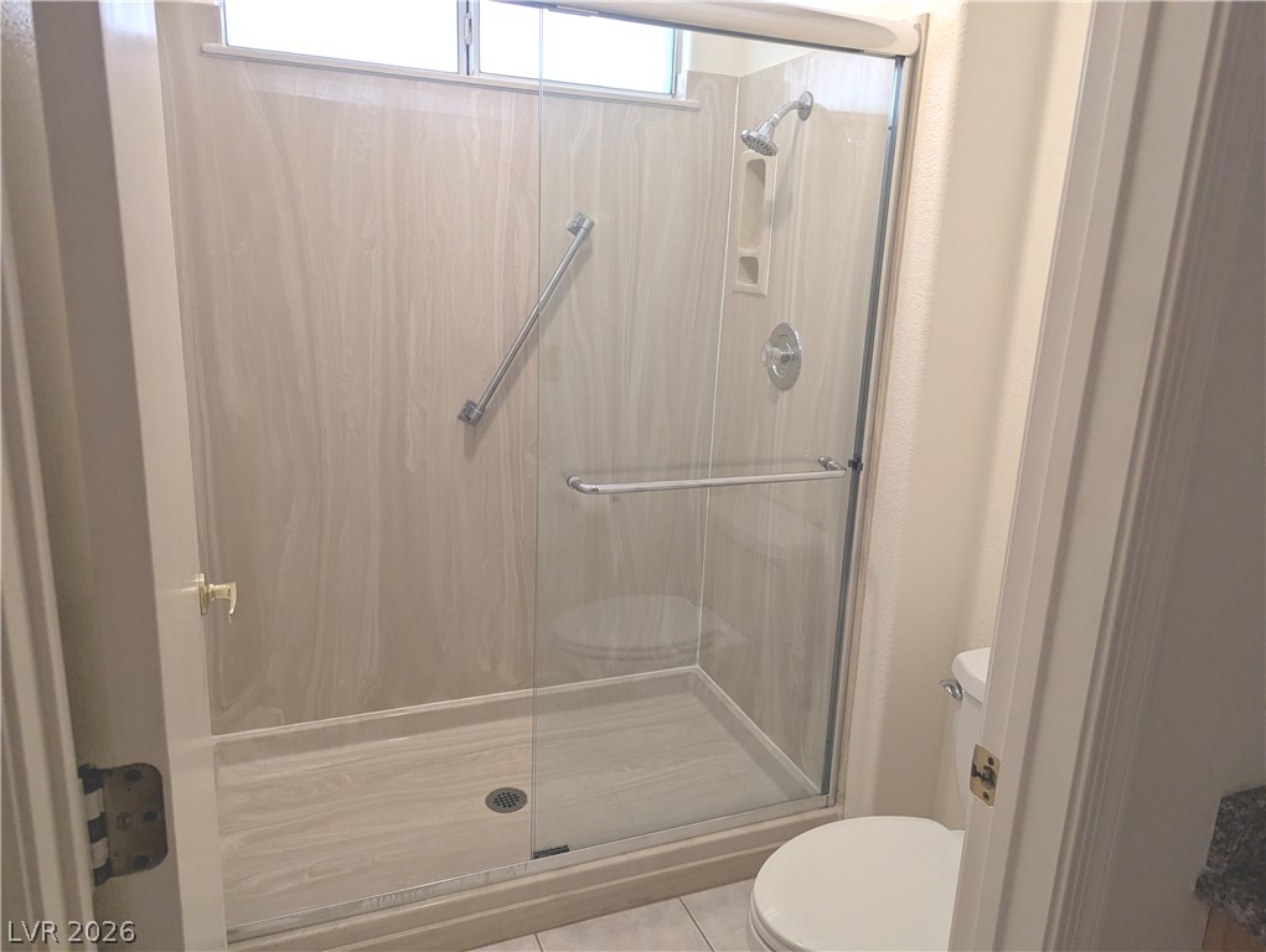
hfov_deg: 71.5
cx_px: 633
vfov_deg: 56.9
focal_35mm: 24
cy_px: 476
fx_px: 879
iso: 672
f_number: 1.85
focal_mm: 6.81
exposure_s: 1/120
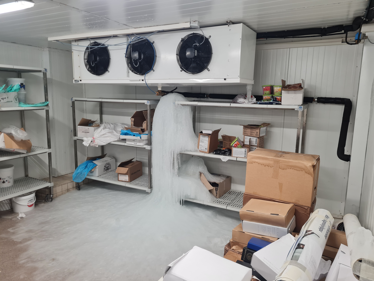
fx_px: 281
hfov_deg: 67.3
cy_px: 140
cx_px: 187
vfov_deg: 53.1
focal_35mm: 26
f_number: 1.8
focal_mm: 5.4
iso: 100
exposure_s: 1/100
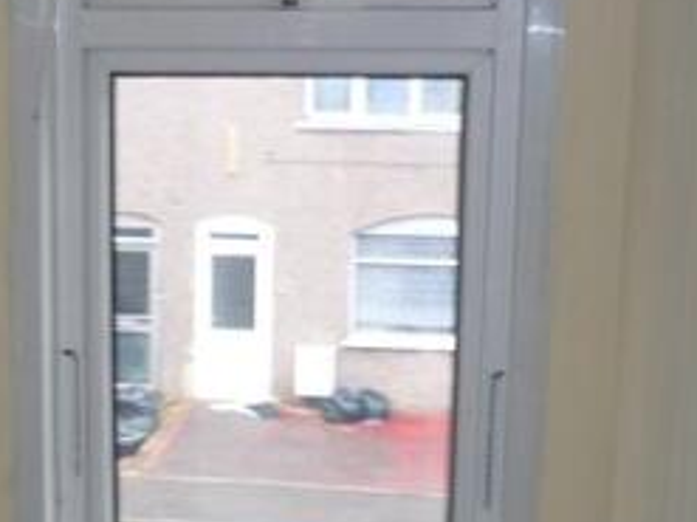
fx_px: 1570
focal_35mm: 78
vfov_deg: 18.8
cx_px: 154
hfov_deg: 24.7
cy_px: 394
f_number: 2.8
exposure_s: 1/60
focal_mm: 5.5
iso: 100
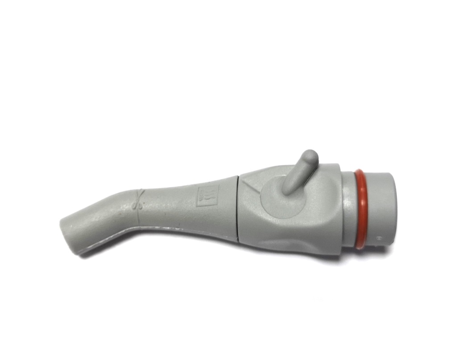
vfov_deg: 51.3
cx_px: 228
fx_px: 356
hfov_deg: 65.3
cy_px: 171
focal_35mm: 27
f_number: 1.8
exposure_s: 1/33.3
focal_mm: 3.95
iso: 125
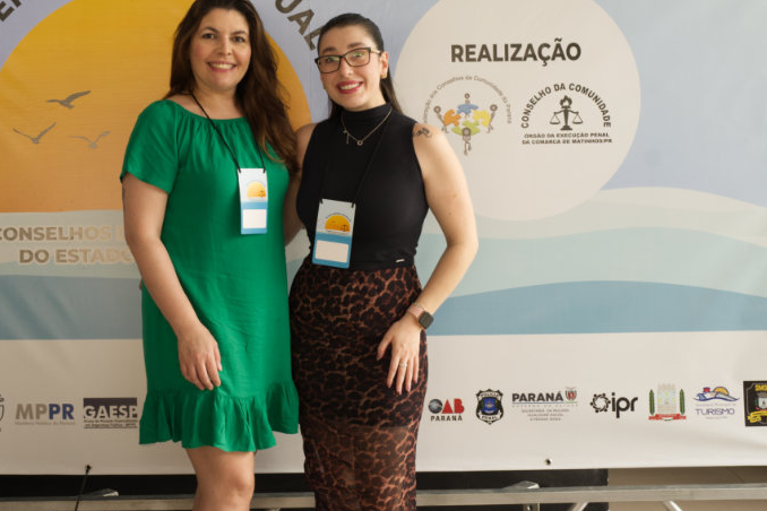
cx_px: 283
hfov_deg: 32.2
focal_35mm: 62
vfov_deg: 21.8
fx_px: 1321
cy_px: 180
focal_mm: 35
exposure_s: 1/100
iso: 500
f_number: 6.3
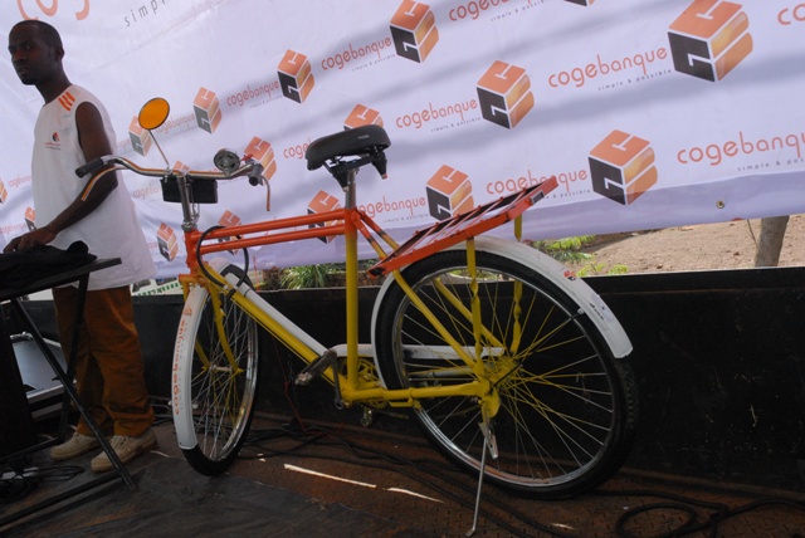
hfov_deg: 47.9
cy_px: 269
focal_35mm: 40
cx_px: 402
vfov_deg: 33.1
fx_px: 906
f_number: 11
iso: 1000
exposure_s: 1/640
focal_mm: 27
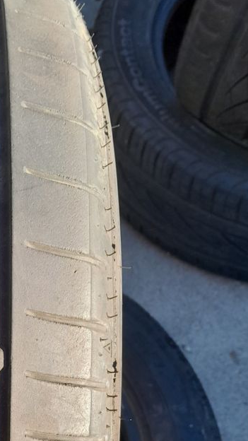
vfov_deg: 33.7
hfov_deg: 19.1
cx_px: -59
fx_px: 690
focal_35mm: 59
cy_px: 388
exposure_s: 1/100
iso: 40
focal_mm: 3.98
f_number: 1.8
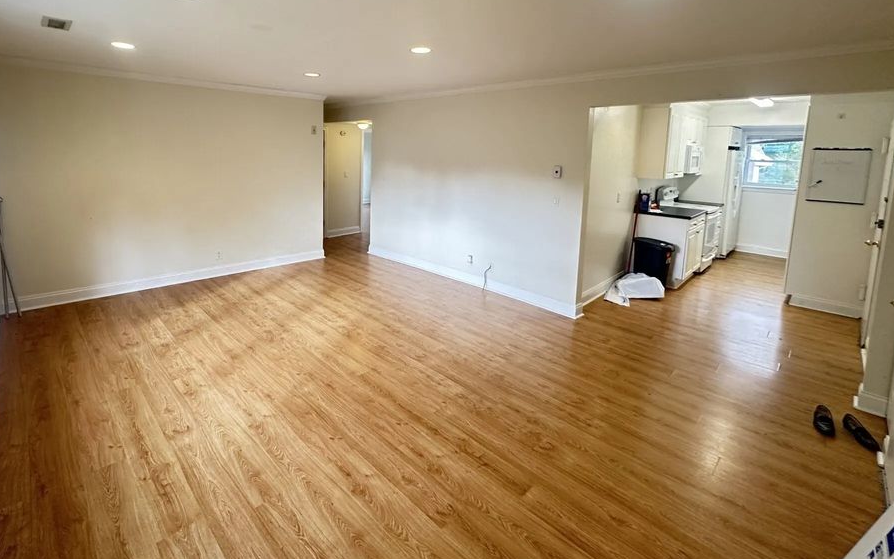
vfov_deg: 66.5
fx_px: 414
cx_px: 391
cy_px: 195
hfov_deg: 93.9
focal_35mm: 17
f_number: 2.2
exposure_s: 1/60
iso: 200
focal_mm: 2.22
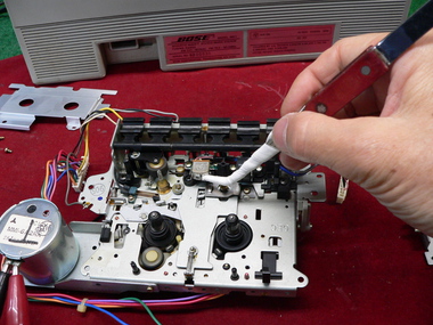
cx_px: 216
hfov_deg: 51.4
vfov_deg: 39.7
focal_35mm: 36
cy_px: 162
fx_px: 450
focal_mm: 6
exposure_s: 1/25
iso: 200
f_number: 2.8
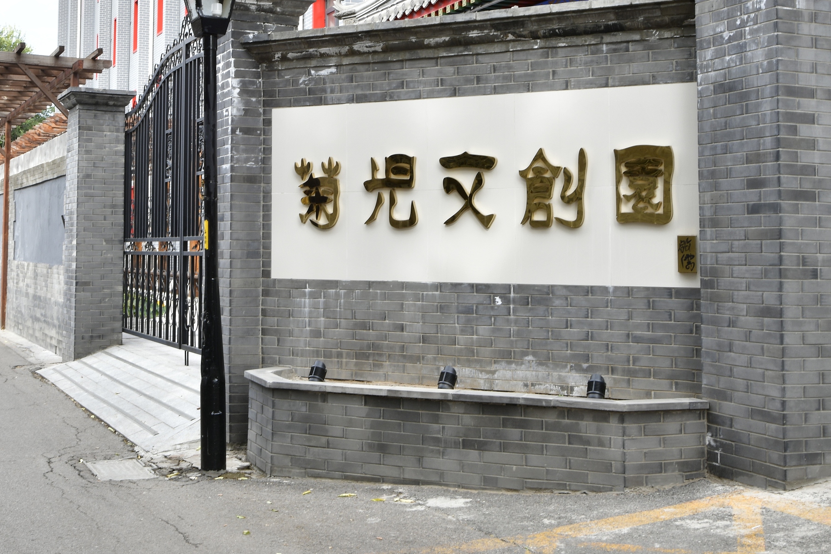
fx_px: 1154
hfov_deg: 39.3
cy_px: 173
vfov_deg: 26.8
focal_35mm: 50
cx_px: 300
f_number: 18
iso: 80
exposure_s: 1/6
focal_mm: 24
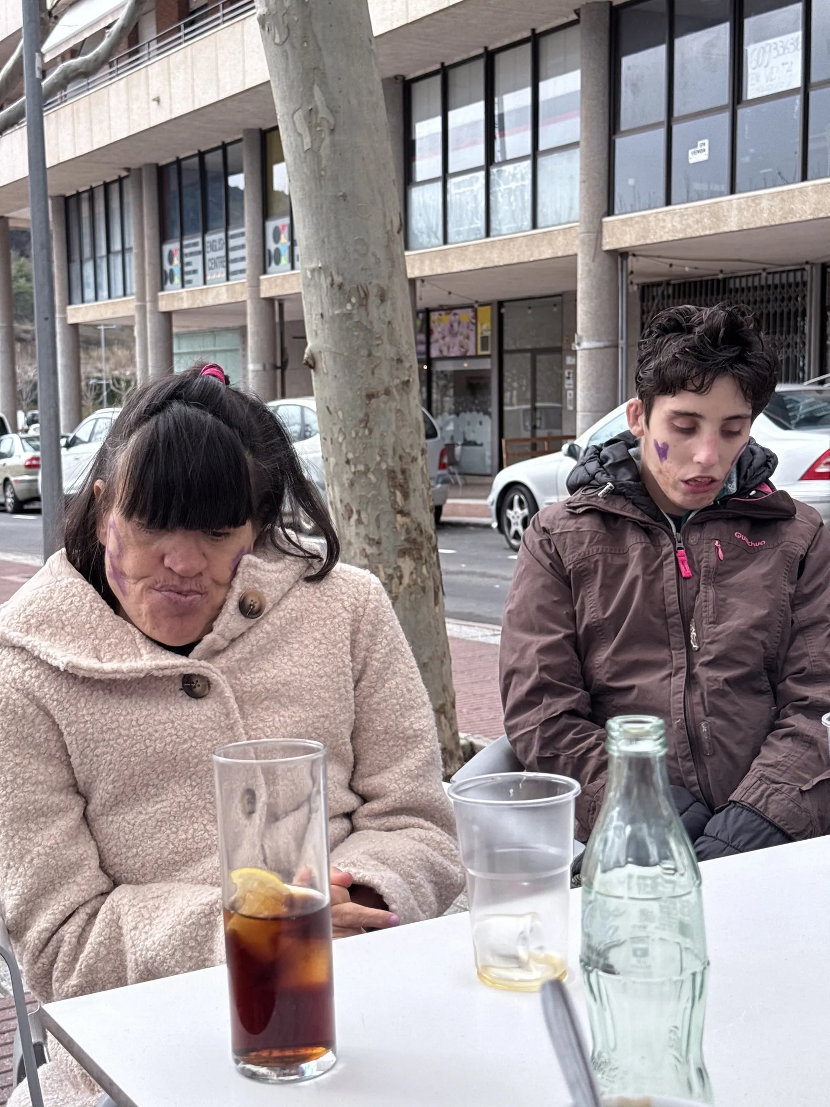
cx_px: 415
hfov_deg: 30.3
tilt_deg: -5.6
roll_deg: +0.4
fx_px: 1535
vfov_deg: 39.7
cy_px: 554
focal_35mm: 48
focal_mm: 6.76
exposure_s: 1/1085
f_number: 1.78
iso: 80
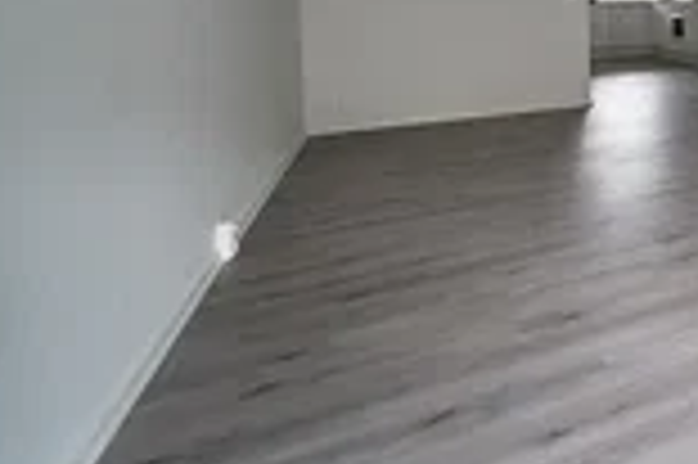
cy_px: 11
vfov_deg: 38.1
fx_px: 600
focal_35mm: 31
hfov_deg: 41.5
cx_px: 833
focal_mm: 12
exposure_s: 1/50
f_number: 5
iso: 320
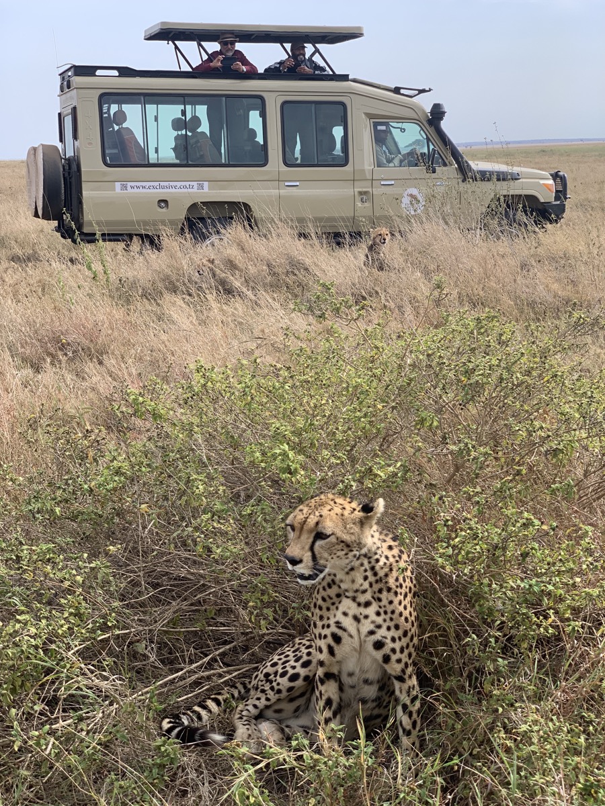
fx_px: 1212
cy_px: 403
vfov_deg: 36.8
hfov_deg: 28.0
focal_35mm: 52
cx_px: 302
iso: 16
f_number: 2.4
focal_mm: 6
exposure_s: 1/461
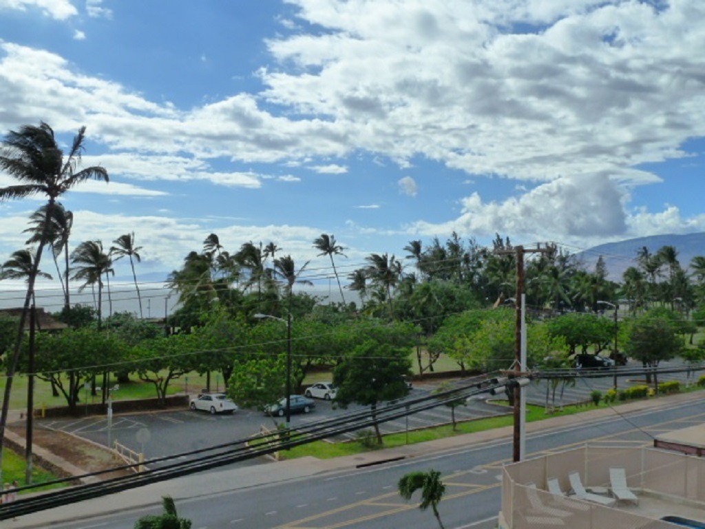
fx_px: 754
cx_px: 352
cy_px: 264
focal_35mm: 37
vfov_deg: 38.7
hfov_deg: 50.1
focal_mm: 6.1
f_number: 5.6
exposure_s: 1/1000
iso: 400
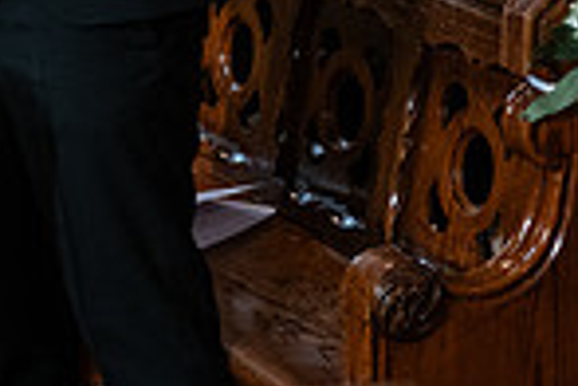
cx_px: 8
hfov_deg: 10.0
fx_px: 3291
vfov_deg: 6.5
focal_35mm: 205
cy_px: -313
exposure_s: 1/160
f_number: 3.5
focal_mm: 52
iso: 1250
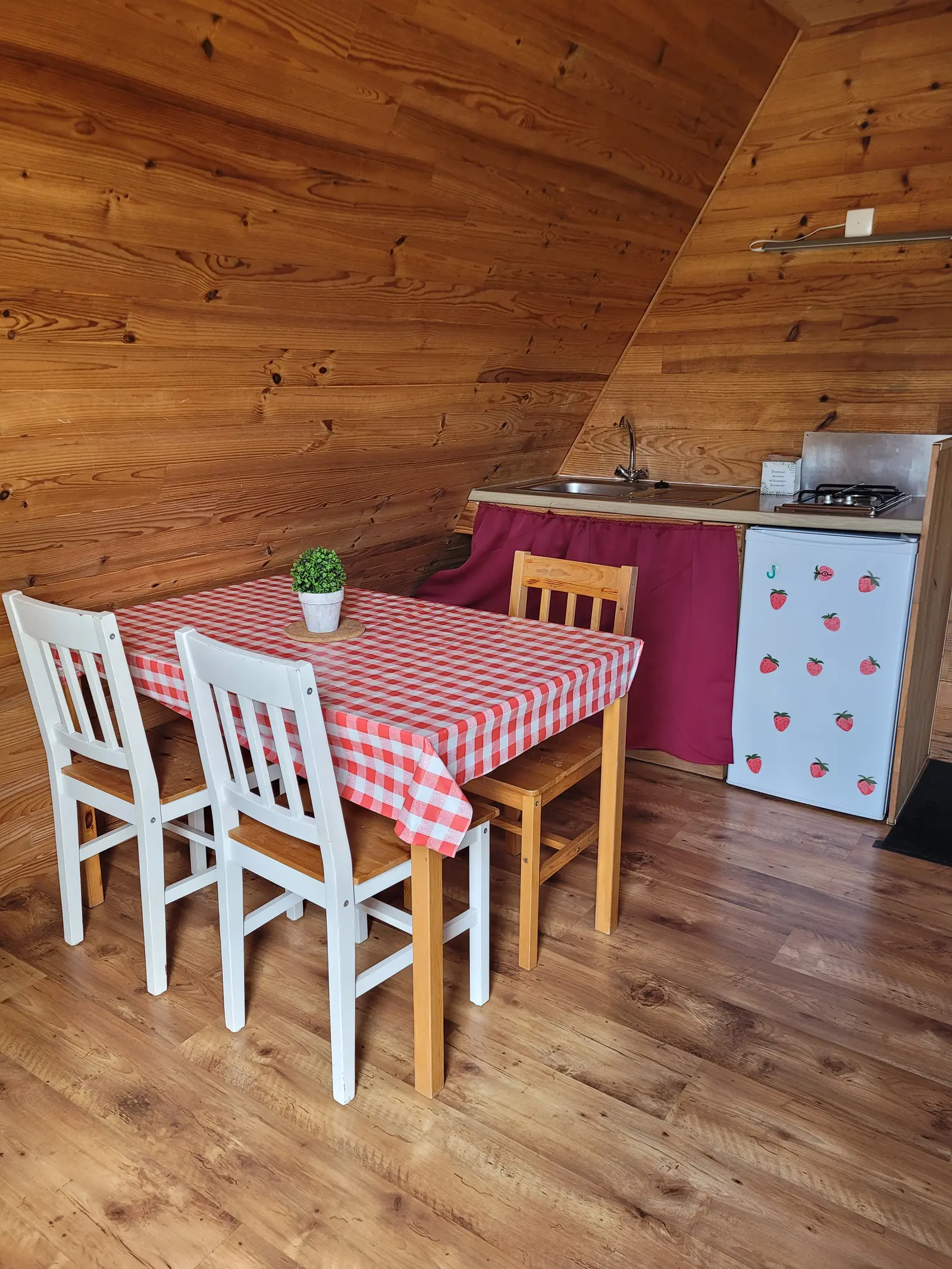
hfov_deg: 53.1
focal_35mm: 26
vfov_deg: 67.3
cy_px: 634
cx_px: 476
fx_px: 953
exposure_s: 1/100
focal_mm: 5.4
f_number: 1.8
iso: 125
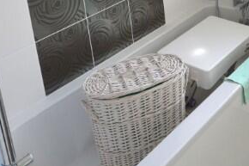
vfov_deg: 22.7
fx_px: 366
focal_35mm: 53
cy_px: -52
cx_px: 236
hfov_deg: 34.8
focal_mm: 10
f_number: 8
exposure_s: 1/100
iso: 400
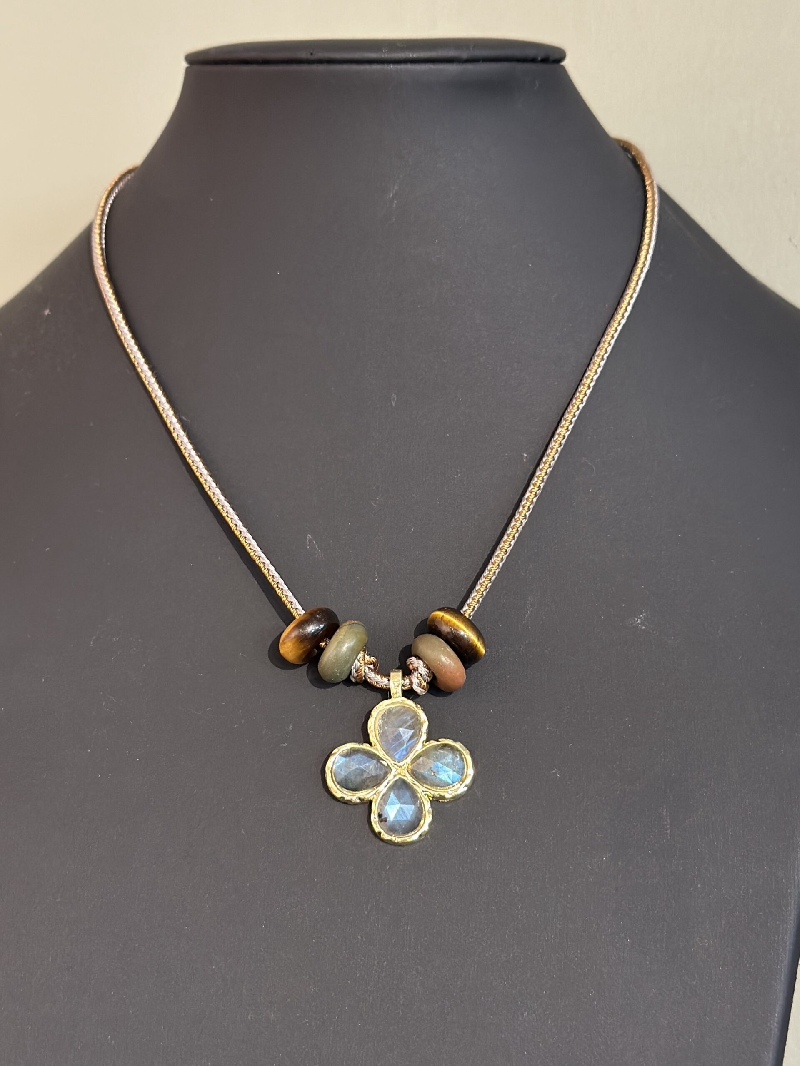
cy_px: 533
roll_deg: -1.8
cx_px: 400
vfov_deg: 39.7
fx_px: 1479
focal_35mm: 48
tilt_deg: +5.8
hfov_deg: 30.3
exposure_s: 1/50
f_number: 1.78
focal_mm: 6.86
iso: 250
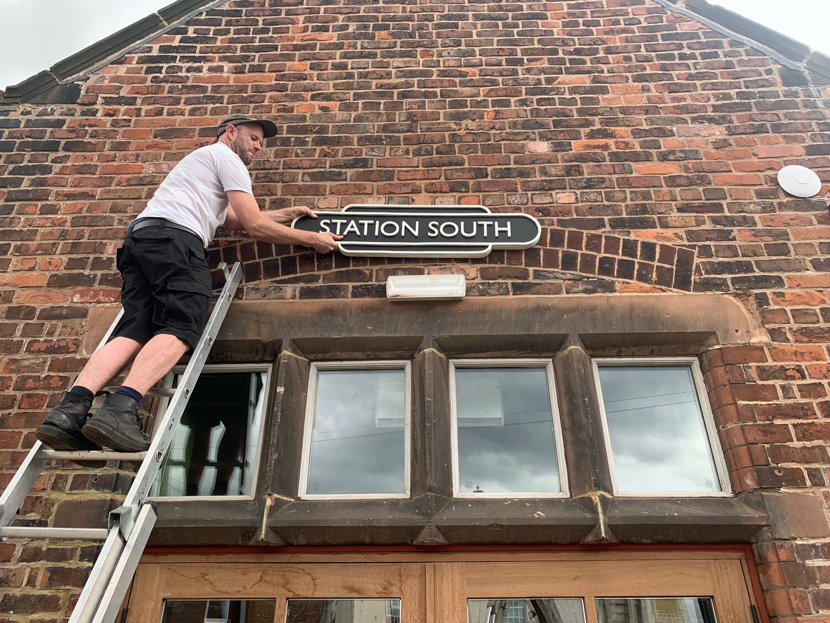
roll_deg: +0.2
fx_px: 623
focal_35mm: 26
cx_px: 415
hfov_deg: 67.3
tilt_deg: +32.4
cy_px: 312
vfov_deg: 53.1
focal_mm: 4.25
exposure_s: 1/407
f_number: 1.8
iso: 25
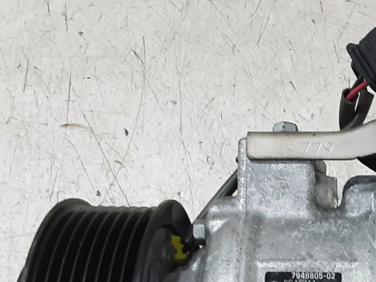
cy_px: 331
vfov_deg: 19.4
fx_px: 782
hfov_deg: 25.9
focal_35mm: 72
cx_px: 361
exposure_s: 1/50
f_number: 1.9
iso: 125
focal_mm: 2.91
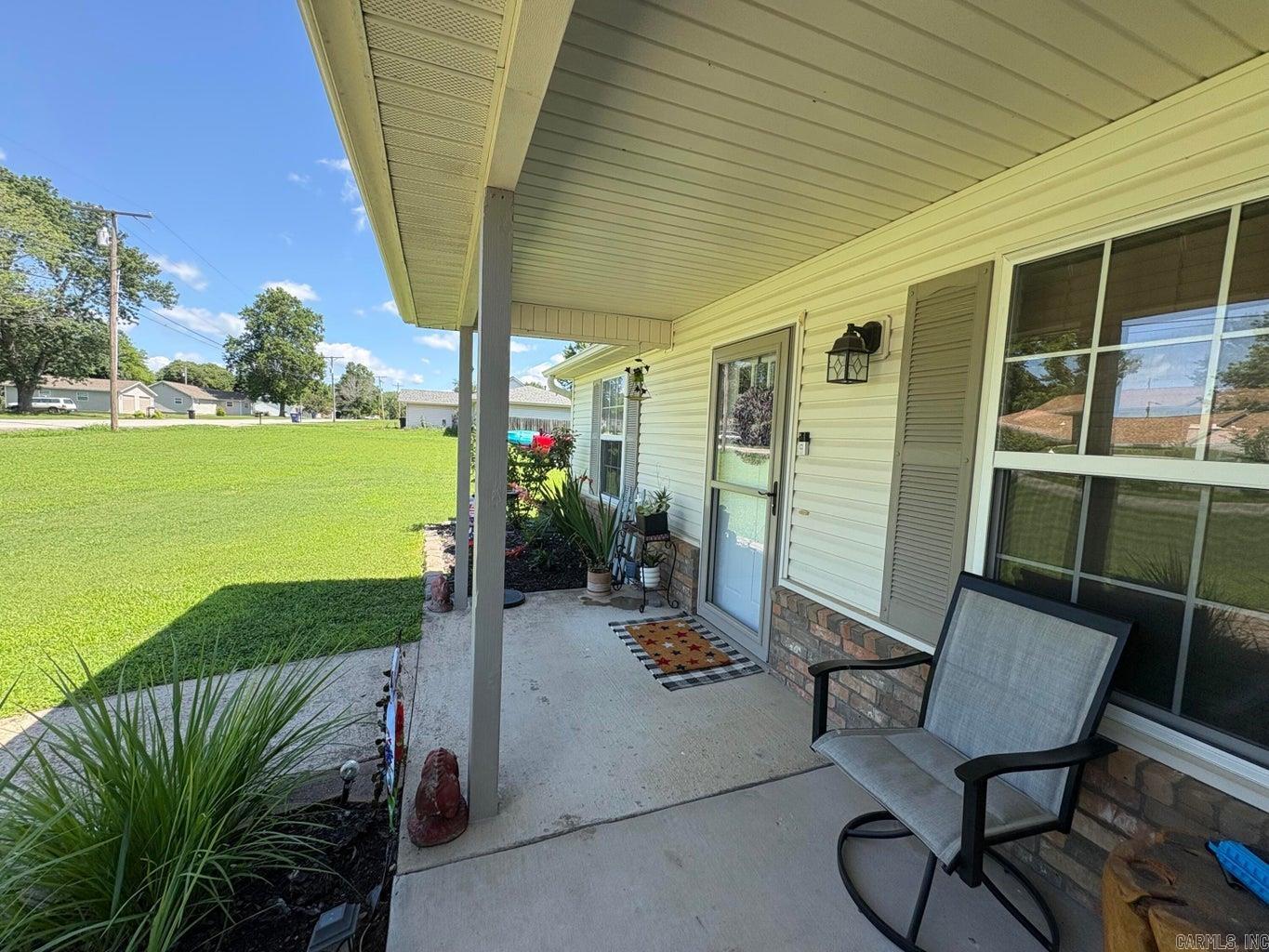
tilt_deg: -3.1
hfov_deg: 102.1
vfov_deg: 85.7
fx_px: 513
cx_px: 634
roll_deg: -2.3
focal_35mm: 14
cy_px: 476
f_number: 2.2
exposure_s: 1/615
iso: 64
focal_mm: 2.22
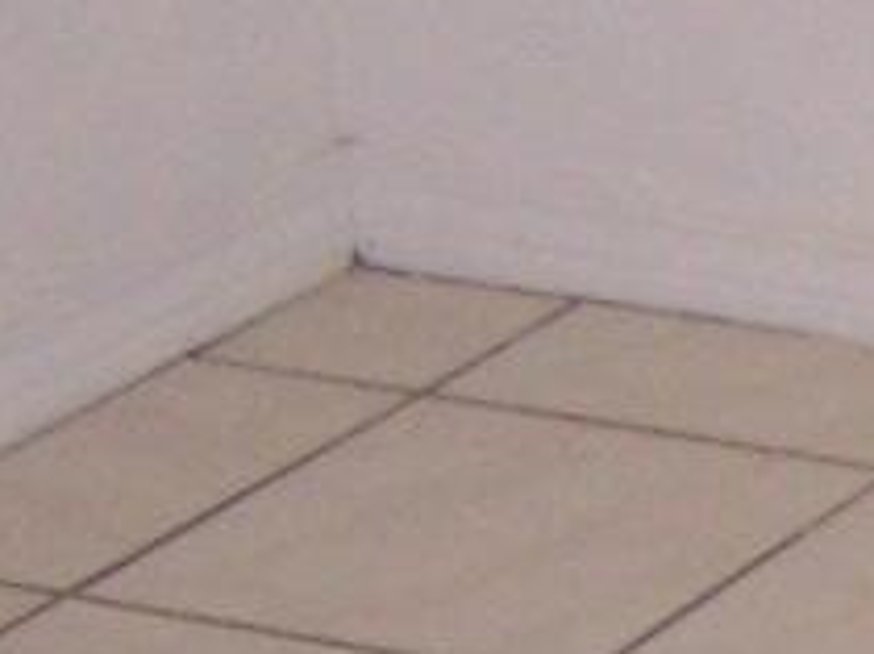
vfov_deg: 6.1
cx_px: 3017
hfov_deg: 6.9
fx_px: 6154
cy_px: 525
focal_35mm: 244
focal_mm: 5.5
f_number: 2.8
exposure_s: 1/90
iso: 140
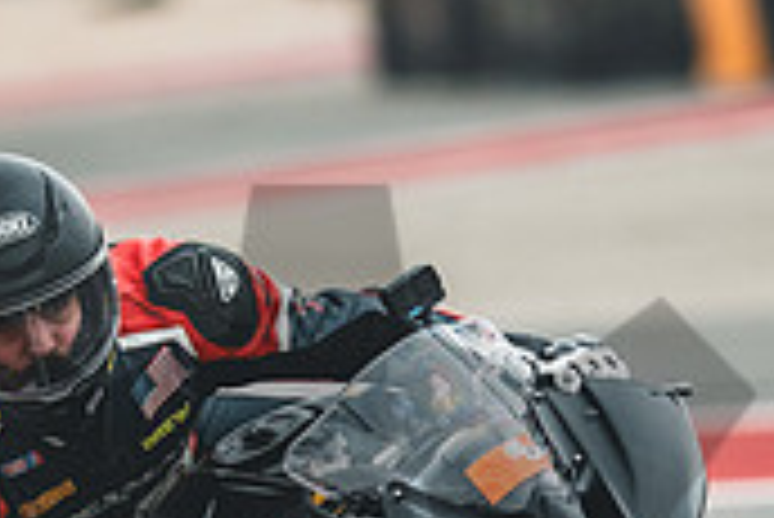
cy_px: 736
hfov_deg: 2.0
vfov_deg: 1.4
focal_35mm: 1013
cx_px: 320
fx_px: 21797
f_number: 2
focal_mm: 200
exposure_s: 1/3200
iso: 1000
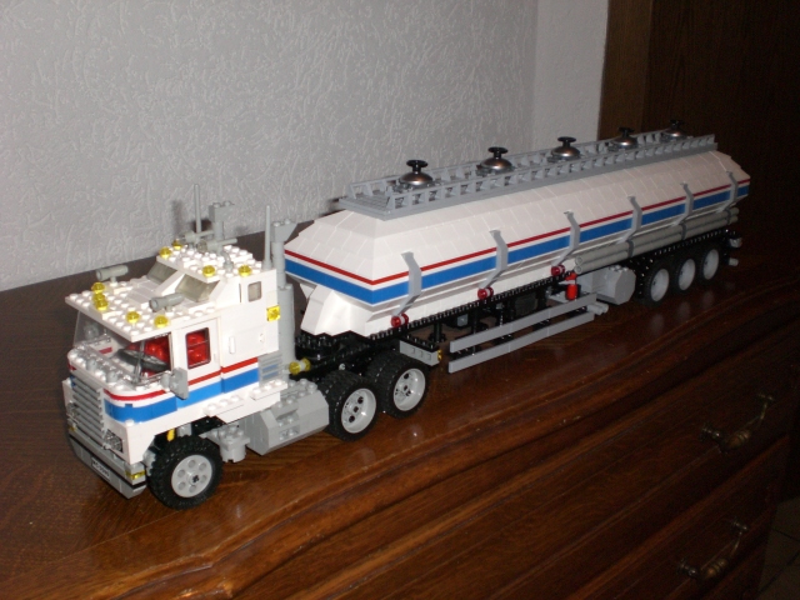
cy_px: 300
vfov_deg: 37.7
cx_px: 400
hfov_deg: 49.0
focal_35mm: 38
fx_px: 878
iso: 200
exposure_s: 1/60
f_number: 3.1
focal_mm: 6.3
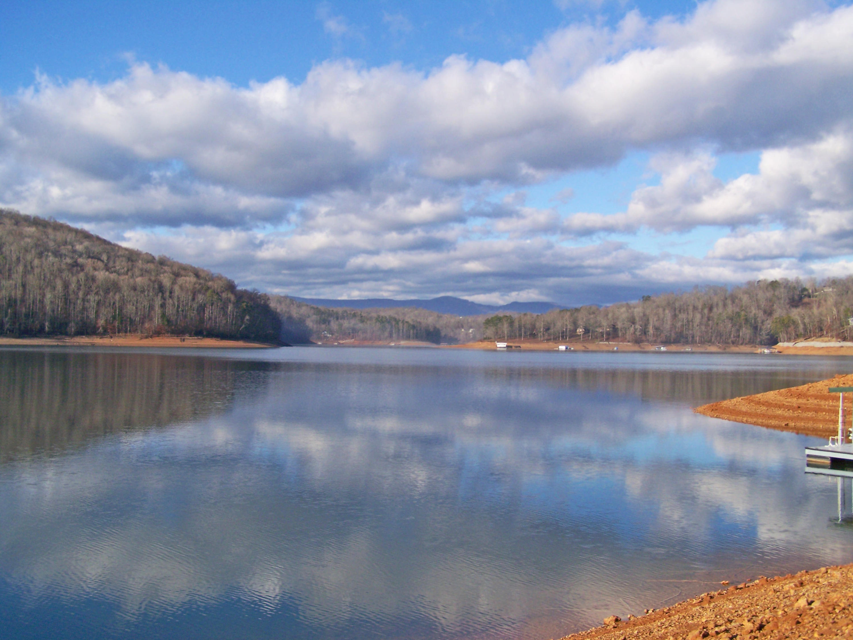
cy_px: 320
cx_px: 426
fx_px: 936
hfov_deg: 49.0
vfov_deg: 37.7
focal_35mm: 38
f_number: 4
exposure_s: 1/500
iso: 64
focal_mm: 6.3
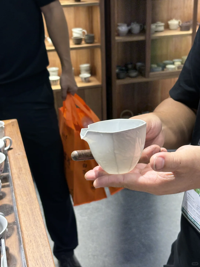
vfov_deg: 36.8
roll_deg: +2.5
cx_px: 100
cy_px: 134
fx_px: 401
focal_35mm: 52
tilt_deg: -22.7
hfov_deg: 28.0
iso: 64
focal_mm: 5.96
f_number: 1.6
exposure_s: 1/100
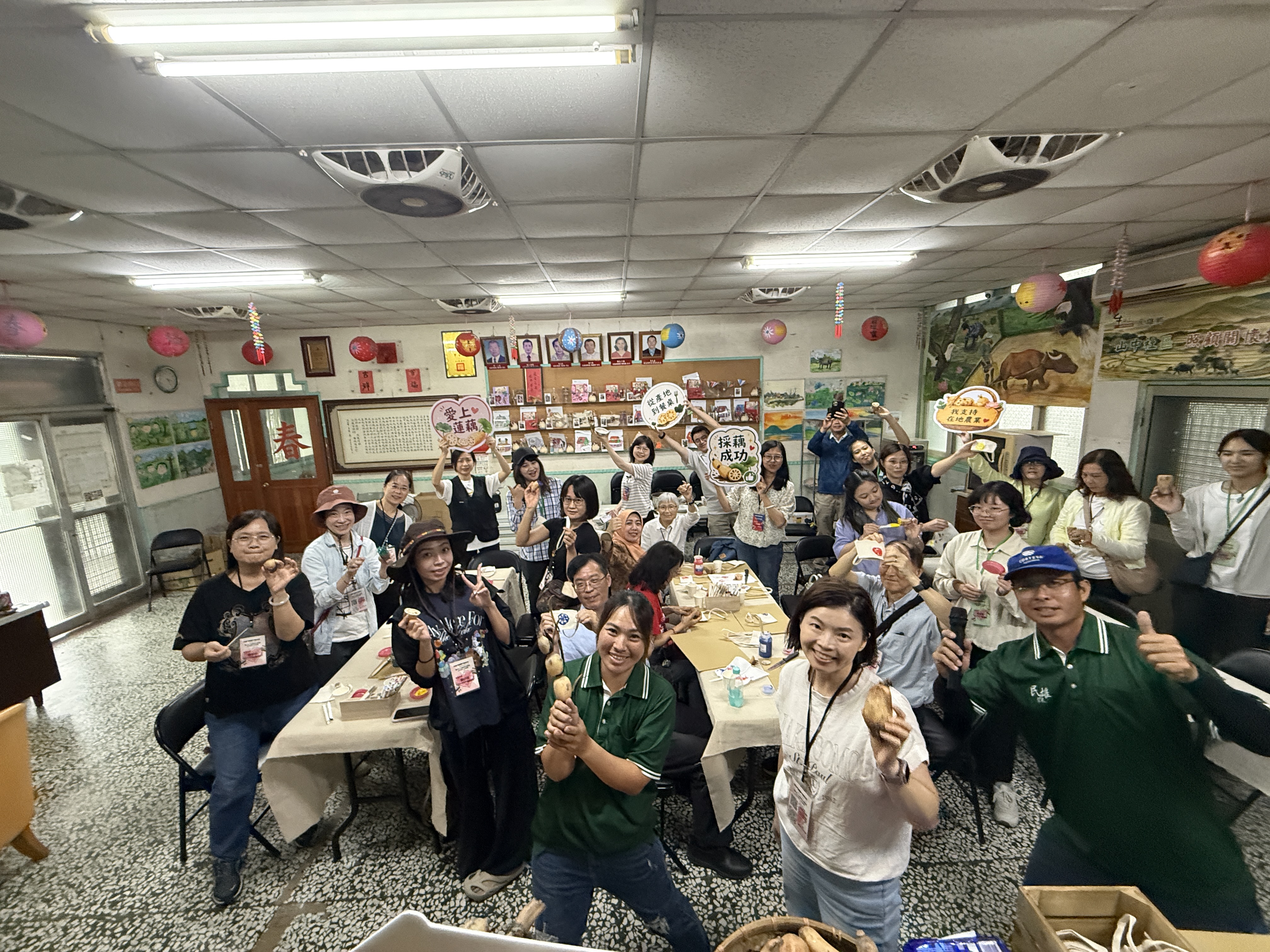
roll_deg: +3.9
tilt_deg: -8.7
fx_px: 514
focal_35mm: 14
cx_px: 635
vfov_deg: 85.7
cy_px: 476
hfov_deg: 102.1
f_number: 2.2
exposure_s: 1/60
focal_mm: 2.22
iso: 500
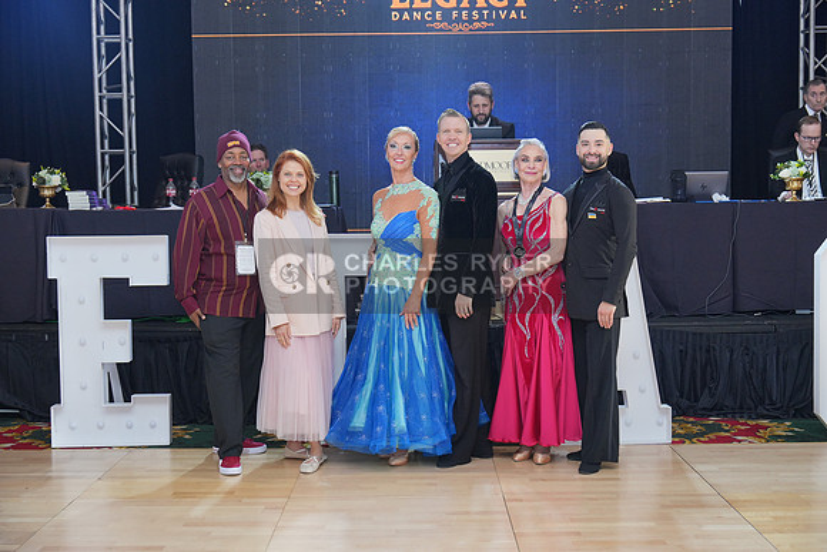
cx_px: 414
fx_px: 1057
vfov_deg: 29.3
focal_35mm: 46
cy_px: 276
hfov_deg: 42.7
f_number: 4
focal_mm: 46
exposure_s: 1/200
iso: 1250
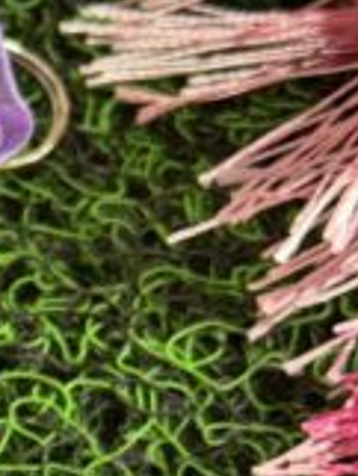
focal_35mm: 239
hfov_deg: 6.0
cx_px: -432
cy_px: 541
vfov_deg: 8.2
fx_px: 3291
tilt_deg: -56.1
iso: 80
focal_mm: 6.76
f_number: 1.78
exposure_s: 1/100
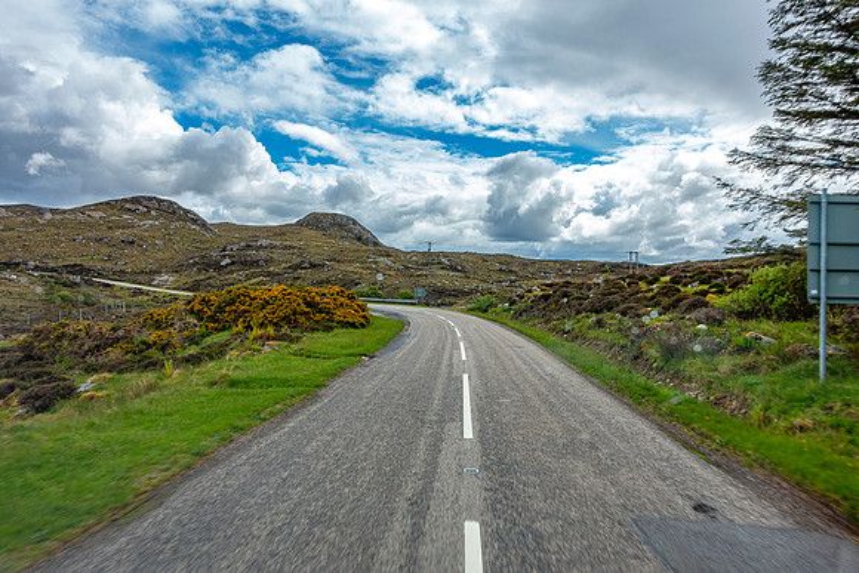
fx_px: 573
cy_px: 286
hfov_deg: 73.7
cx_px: 430
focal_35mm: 24
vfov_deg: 53.2
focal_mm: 8.8
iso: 125
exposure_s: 1/250
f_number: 7.1
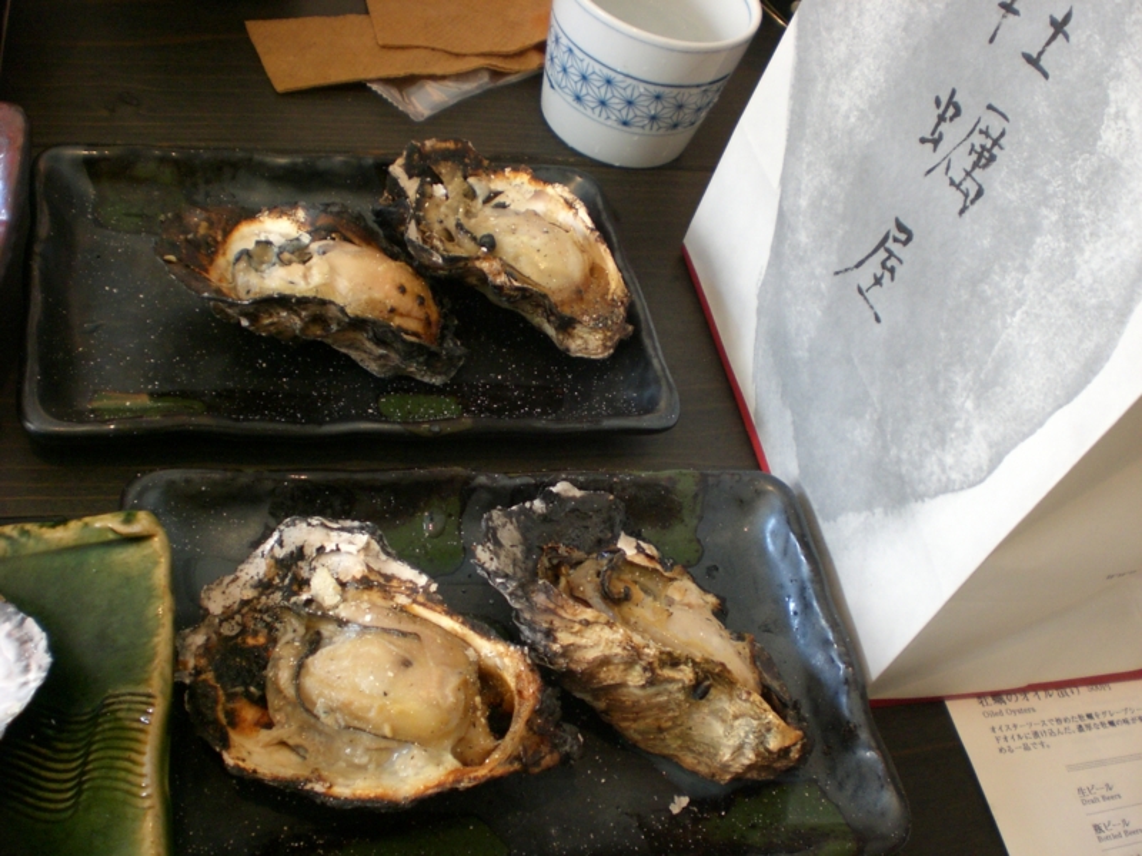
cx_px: 571
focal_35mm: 38
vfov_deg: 37.7
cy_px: 428
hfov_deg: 49.0
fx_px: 1254
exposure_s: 1/60
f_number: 3.1
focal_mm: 6.3
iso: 200
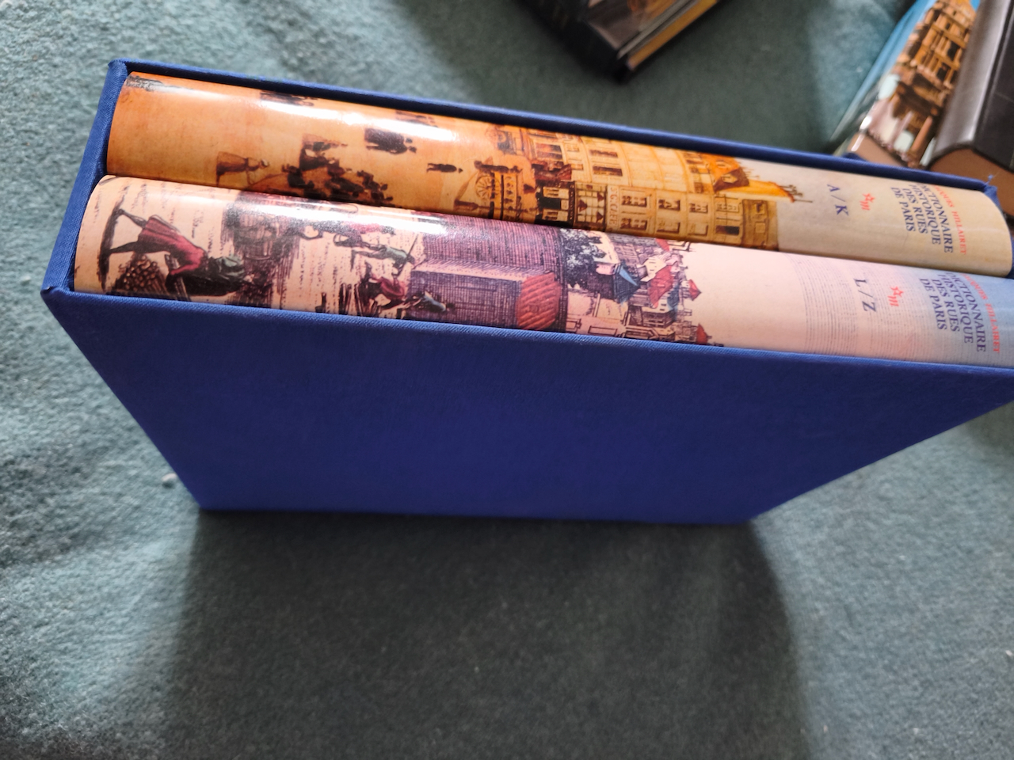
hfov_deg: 73.9
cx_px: 507
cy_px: 380
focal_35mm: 23
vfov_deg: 58.9
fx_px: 674
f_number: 1.7
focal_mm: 5.35
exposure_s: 1/50
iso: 640
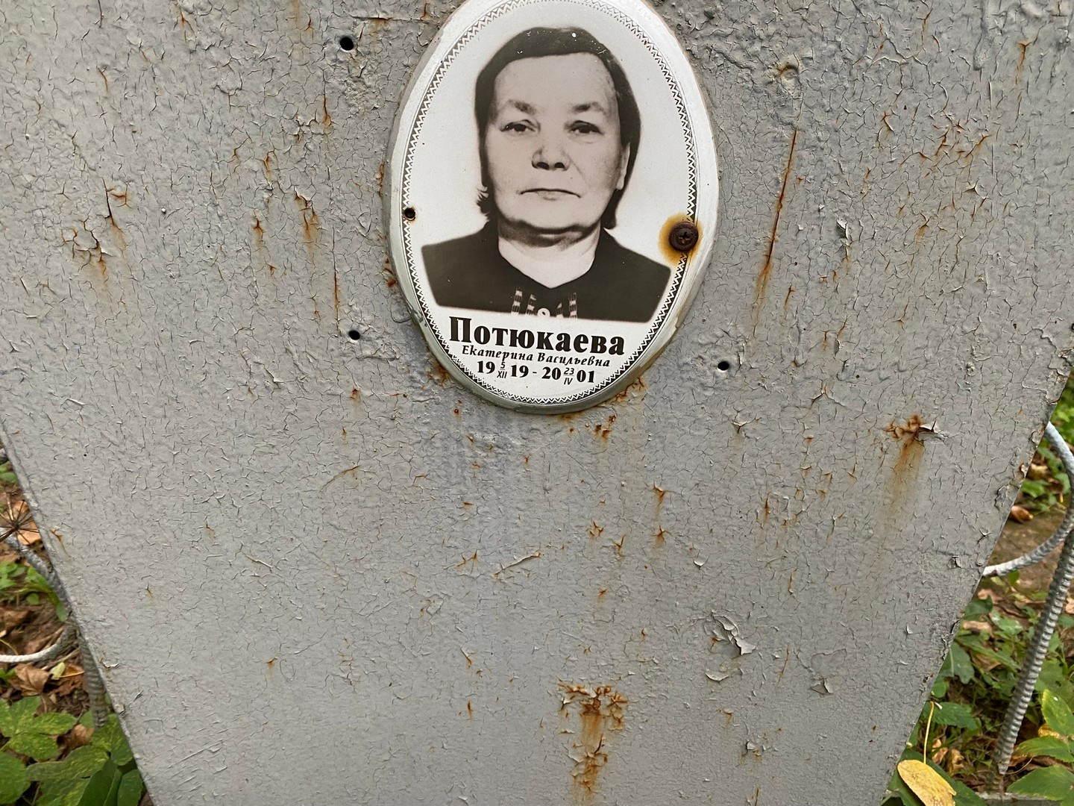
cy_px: 403
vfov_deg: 53.1
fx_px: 807
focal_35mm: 26
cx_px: 537
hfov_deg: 67.3
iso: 125
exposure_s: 1/73
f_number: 1.8
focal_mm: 4.25
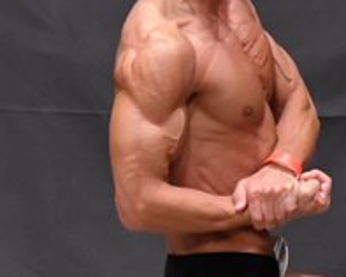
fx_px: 10763
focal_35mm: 1050
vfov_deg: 1.5
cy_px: 196
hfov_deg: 1.8
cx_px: 226
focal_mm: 190
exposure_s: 1/400
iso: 6400
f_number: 5.6
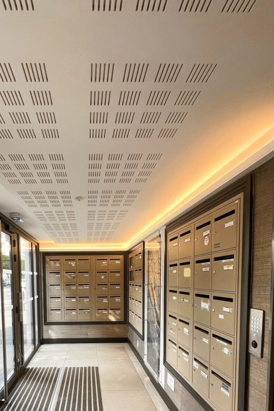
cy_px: 295
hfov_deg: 58.2
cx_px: 91
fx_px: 240
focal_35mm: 21
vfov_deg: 76.7
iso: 80
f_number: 2.4
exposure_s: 1/99
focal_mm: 1.54
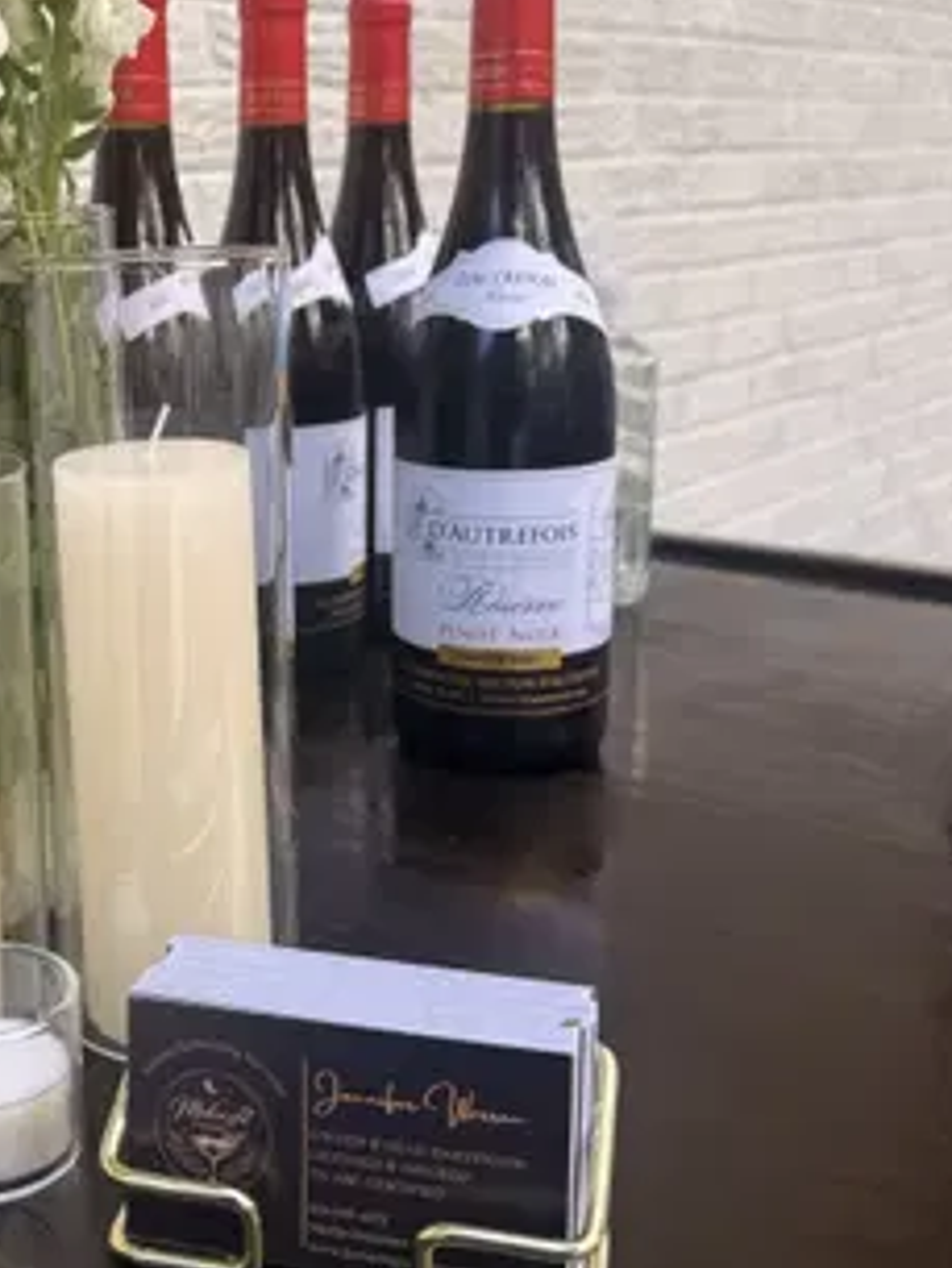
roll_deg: +1.3
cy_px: 563
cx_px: 166
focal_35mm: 42
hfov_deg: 33.2
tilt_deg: -11.2
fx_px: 1539
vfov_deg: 44.7
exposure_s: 1/412
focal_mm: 6.76
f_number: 1.78
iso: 80
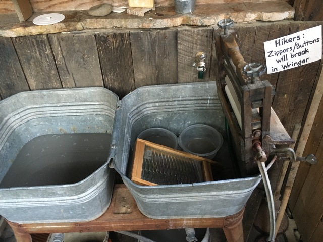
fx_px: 271
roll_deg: +4.1
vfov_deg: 48.2
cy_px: 121
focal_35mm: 29
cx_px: 162
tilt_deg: -37.9
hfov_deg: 61.7
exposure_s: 1/17
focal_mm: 4.15
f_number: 2.2
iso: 200
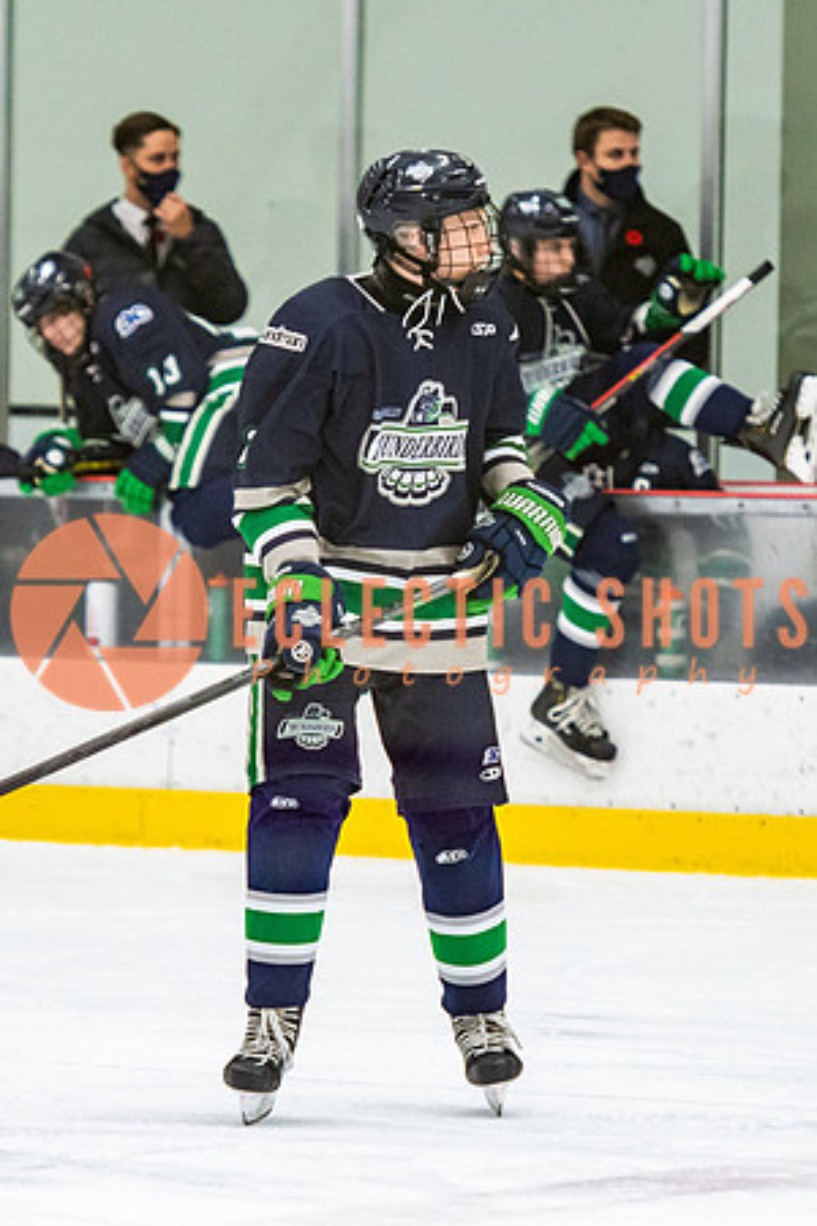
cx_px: 361
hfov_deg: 4.2
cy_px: 613
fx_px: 11140
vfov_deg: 6.3
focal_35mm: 327
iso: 2000
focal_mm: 145
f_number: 2.8
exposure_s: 1/640
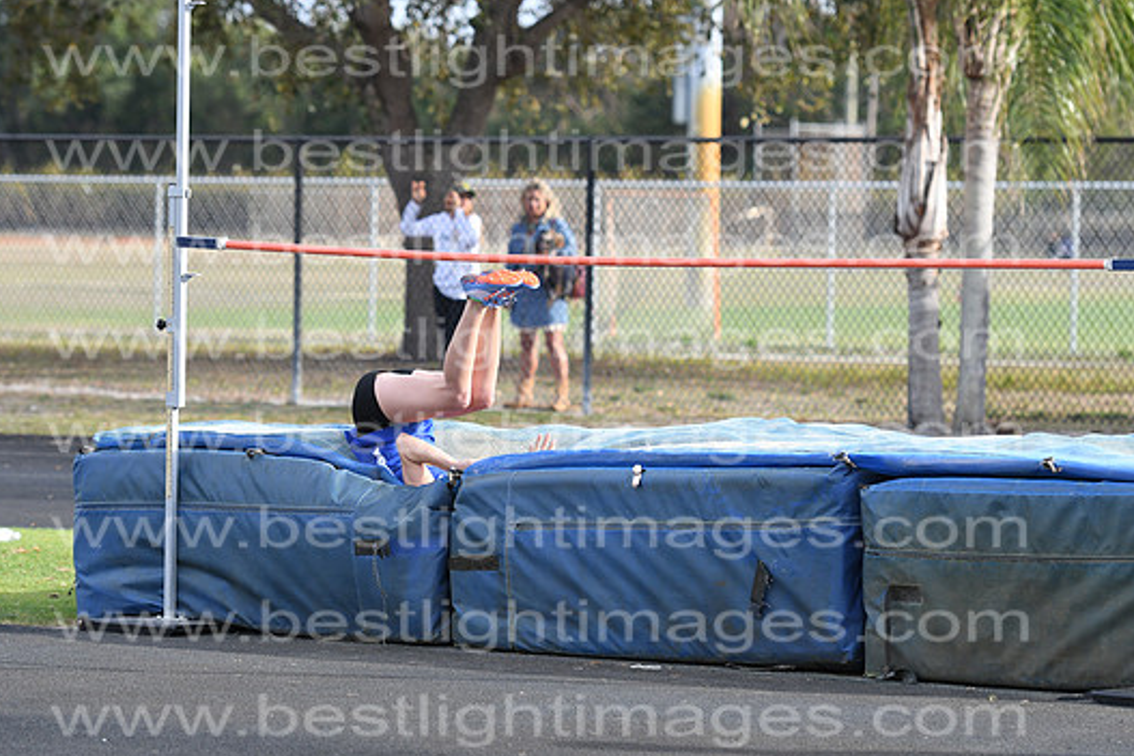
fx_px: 6504
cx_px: 540
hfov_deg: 10.0
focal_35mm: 207
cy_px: 391
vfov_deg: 6.6
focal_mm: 125
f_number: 4
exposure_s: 1/1600
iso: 400
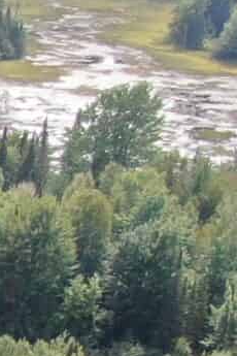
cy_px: 543
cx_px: -777
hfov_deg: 6.0
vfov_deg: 10.7
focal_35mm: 185
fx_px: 1827
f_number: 2.8
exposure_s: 1/500
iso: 100
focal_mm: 4.39
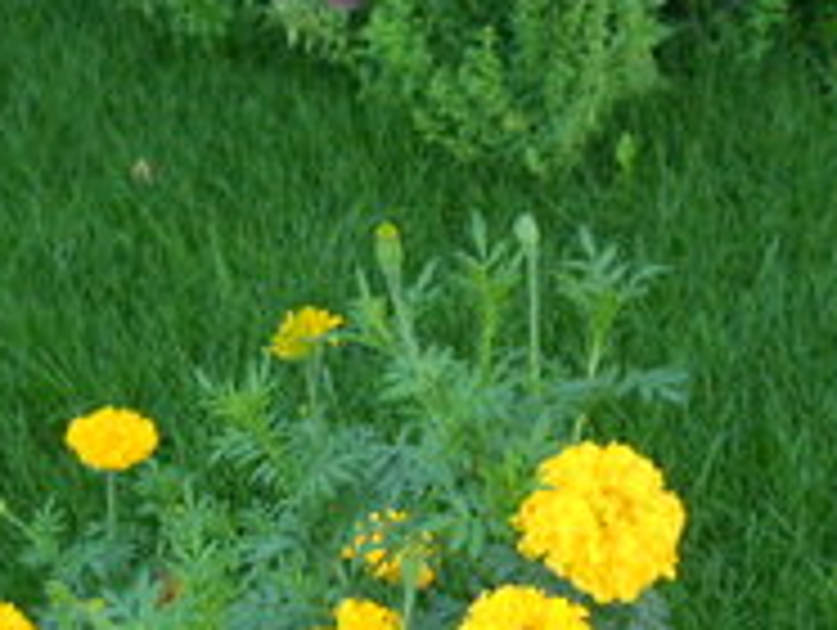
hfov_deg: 25.2
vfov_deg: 18.8
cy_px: 578
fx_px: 1864
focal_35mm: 77
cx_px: 540
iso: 250
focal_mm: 6.72
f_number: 3.1
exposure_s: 1/30
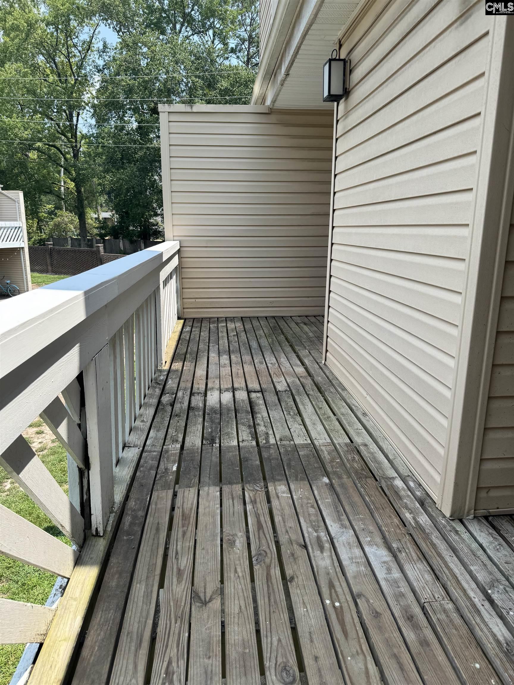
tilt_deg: -13.3
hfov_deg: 56.8
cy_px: 342
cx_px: 257
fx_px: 475
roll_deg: +0.0
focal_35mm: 24
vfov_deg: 71.6
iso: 80
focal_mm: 6.76
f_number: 1.78
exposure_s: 1/2041
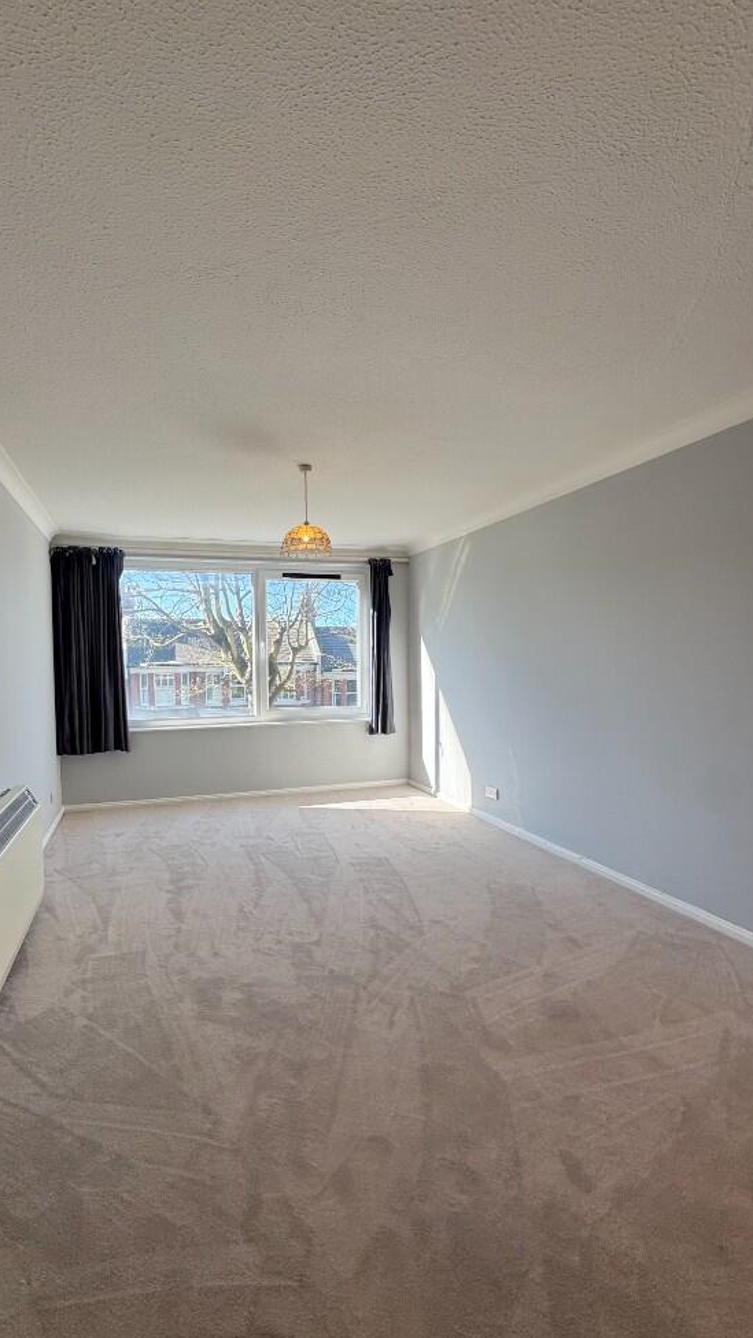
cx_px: 310
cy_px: 688
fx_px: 568
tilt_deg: -2.7
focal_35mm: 16
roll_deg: +0.6
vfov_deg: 99.3
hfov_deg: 66.6
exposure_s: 1/199
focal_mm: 2.22
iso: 40
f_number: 2.2
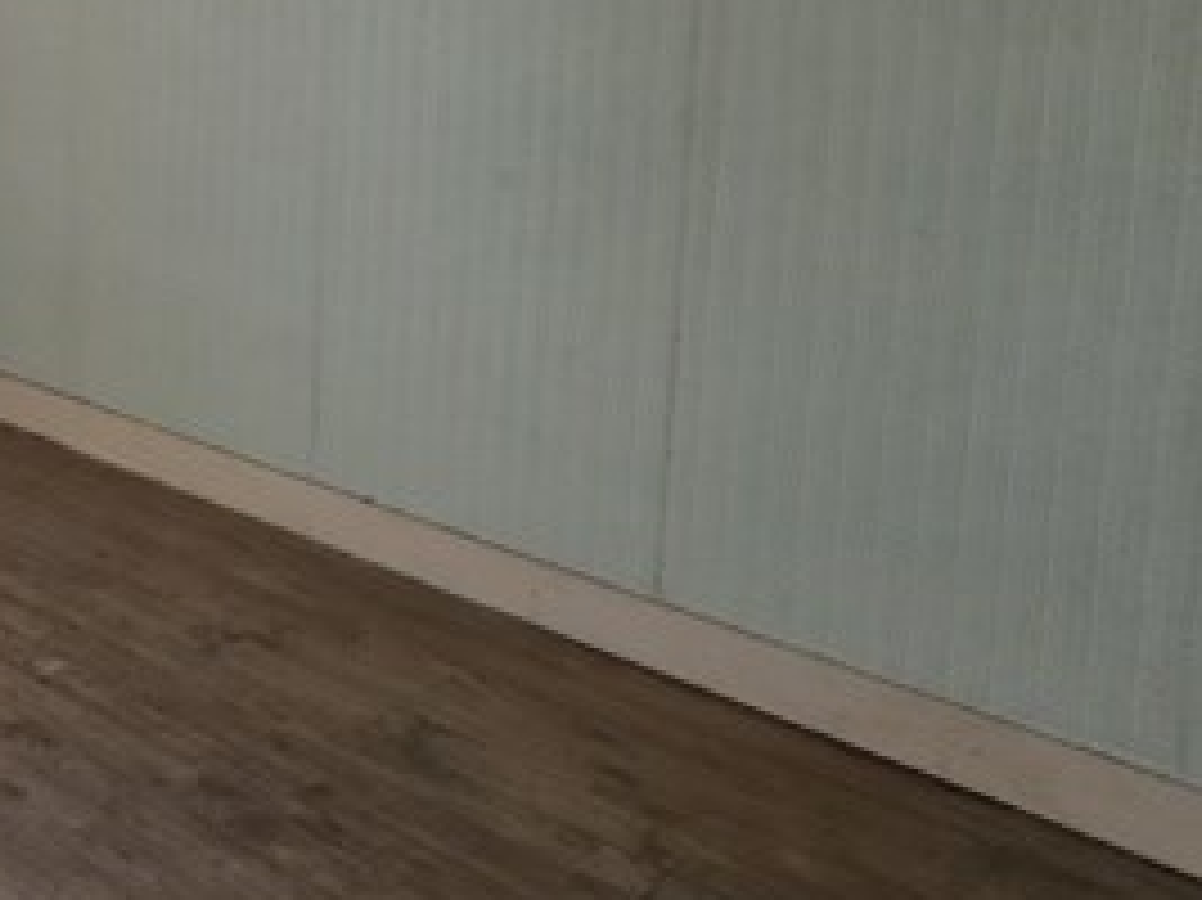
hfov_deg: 30.0
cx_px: -558
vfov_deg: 33.6
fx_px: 1354
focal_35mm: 39
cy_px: 0
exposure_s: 1/60
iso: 250
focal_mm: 2.2
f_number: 1.9
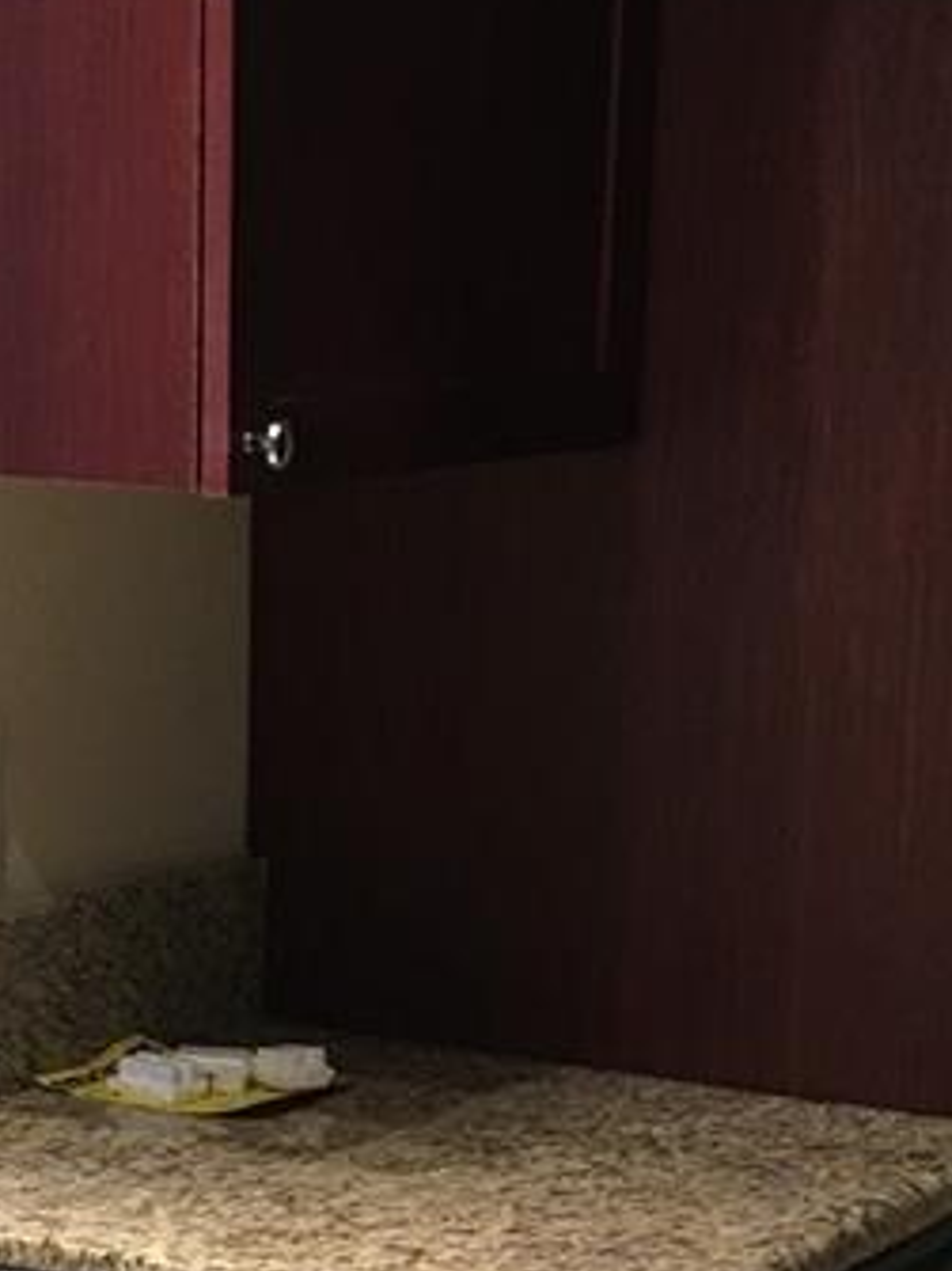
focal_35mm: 104
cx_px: 296
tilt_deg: -17.1
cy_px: 1434
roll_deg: -1.5
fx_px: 3816
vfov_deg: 18.1
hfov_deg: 14.2
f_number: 2.2
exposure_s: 1/30
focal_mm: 4.15
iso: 100
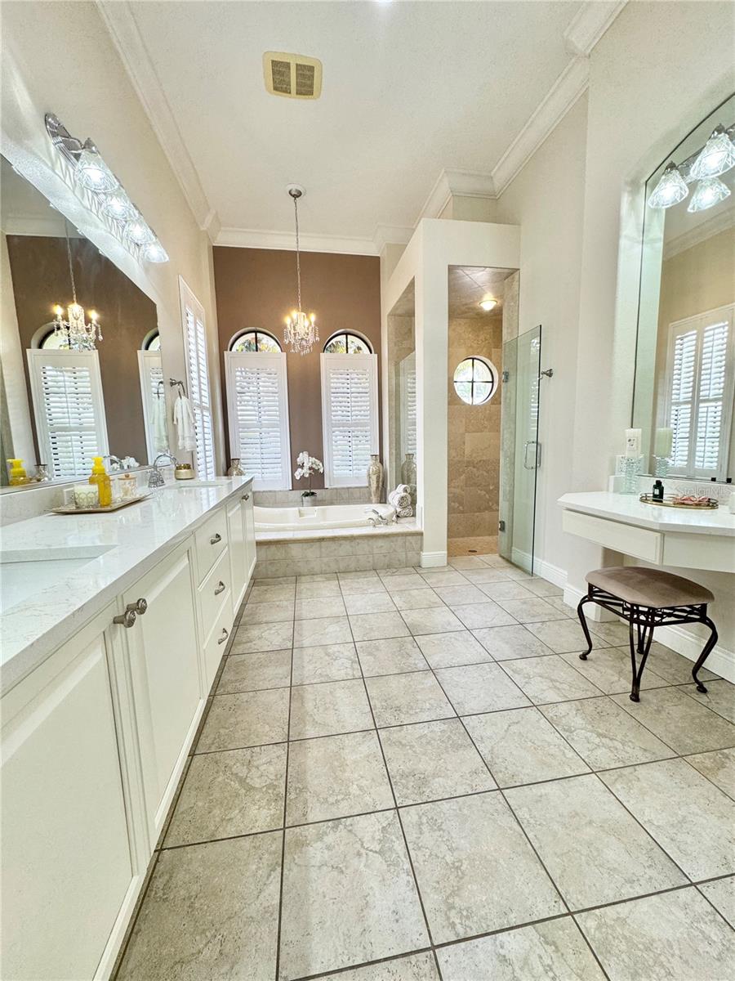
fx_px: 396
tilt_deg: -7.0
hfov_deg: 85.7
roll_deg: +1.3
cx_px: 368
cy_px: 490
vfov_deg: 102.1
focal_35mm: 14
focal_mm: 2.22
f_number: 2.2
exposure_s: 1/120
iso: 125
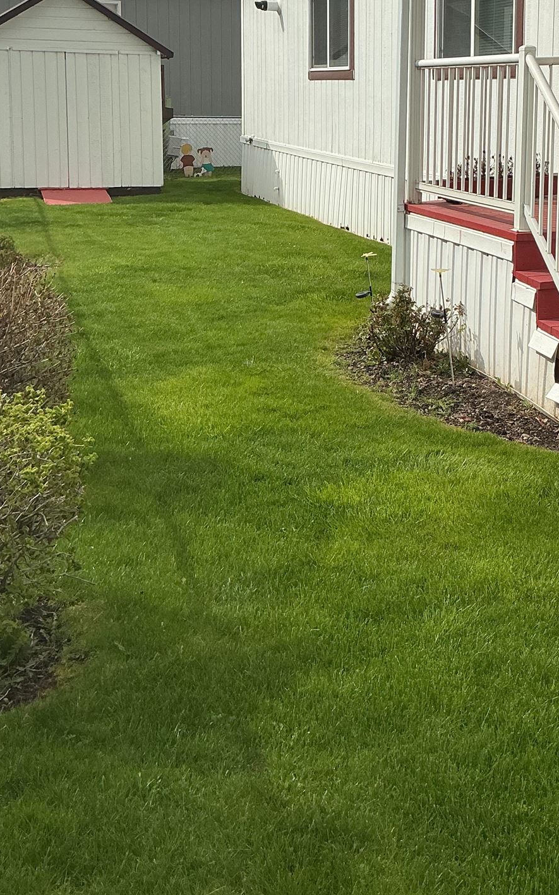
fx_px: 1219
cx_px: 388
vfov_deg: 39.2
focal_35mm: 50
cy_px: 222
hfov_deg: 25.6
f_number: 1.8
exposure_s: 1/3322
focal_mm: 3
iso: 25
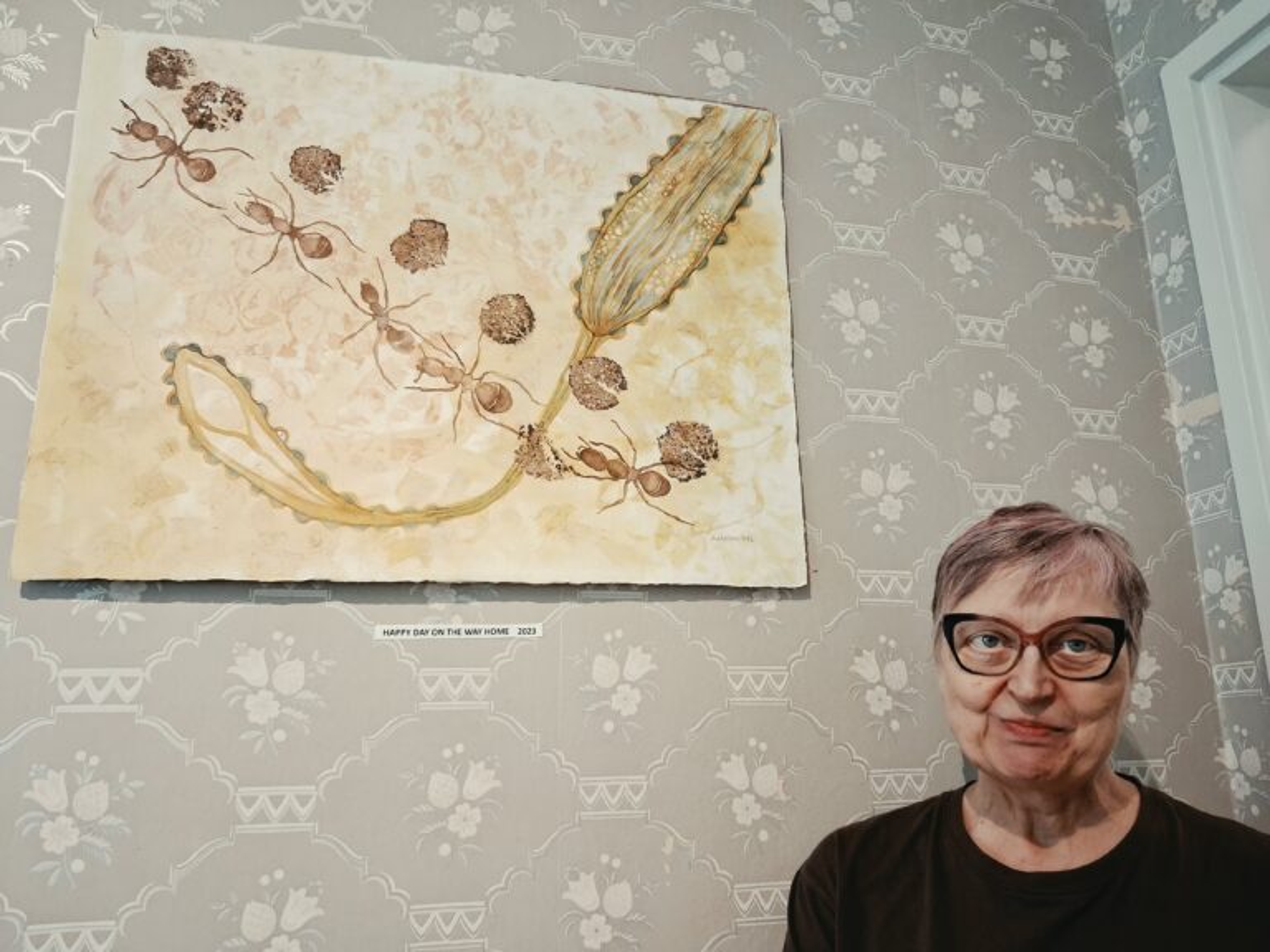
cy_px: 476
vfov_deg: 51.4
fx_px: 991
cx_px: 635
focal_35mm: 27
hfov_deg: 65.3
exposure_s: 1/50
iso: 320
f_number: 1.8
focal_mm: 4
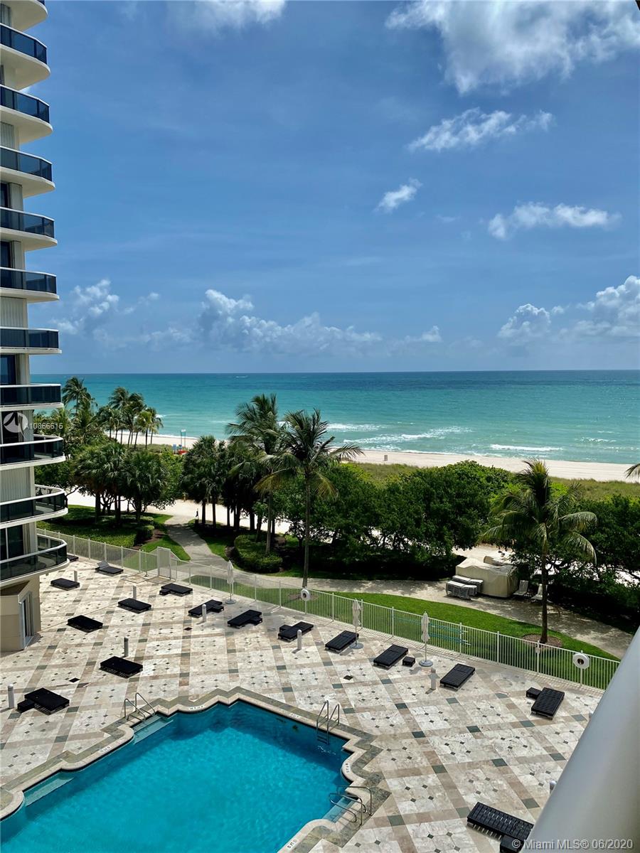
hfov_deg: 53.1
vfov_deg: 67.3
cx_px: 320
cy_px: 426
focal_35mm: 26
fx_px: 641
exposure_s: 1/6410
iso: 32
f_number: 1.8
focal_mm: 4.25
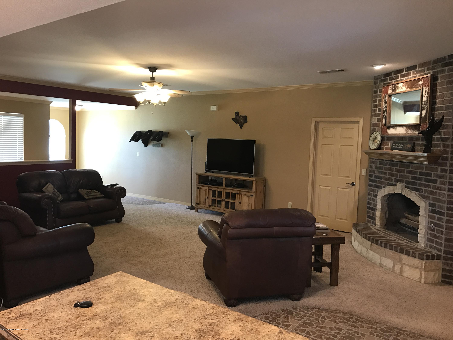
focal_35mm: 28
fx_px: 366
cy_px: 170
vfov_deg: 49.7
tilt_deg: -4.5
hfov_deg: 63.4
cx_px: 226
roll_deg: -1.3
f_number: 1.8
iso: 40
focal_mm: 3.99
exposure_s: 1/15
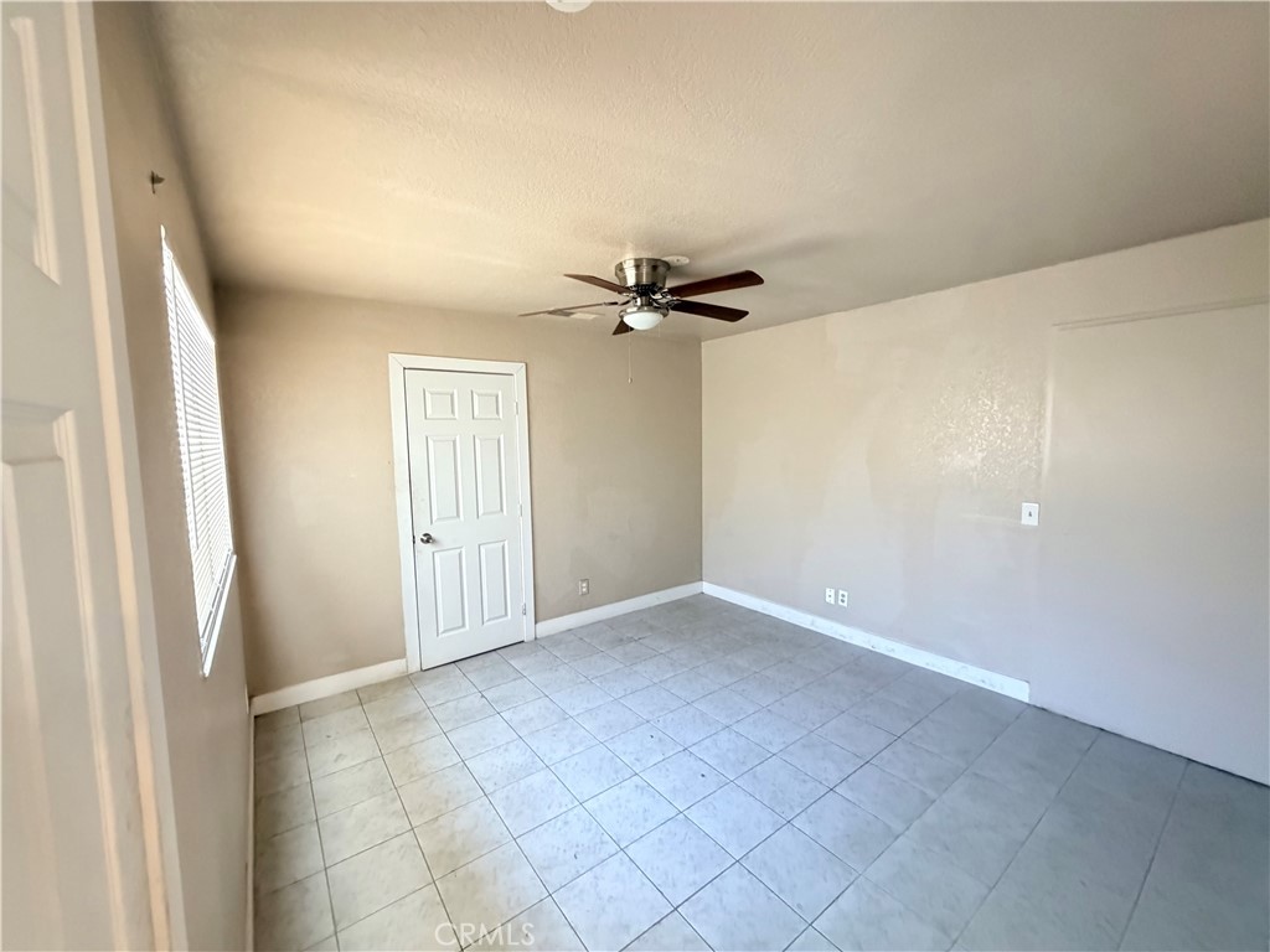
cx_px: 635
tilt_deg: -1.5
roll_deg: +0.6
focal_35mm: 14
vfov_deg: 85.7
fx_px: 514
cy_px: 476
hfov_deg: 102.1
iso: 800
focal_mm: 2.22
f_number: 2.2
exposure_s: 1/60
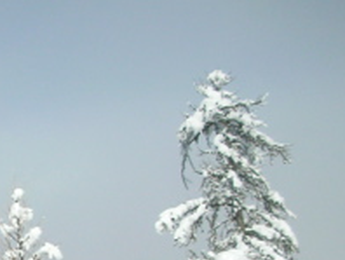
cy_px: 321
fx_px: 1128
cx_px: -172
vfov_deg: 12.8
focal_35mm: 113
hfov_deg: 16.0
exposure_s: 1/250
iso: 50
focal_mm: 5.8
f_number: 8.5
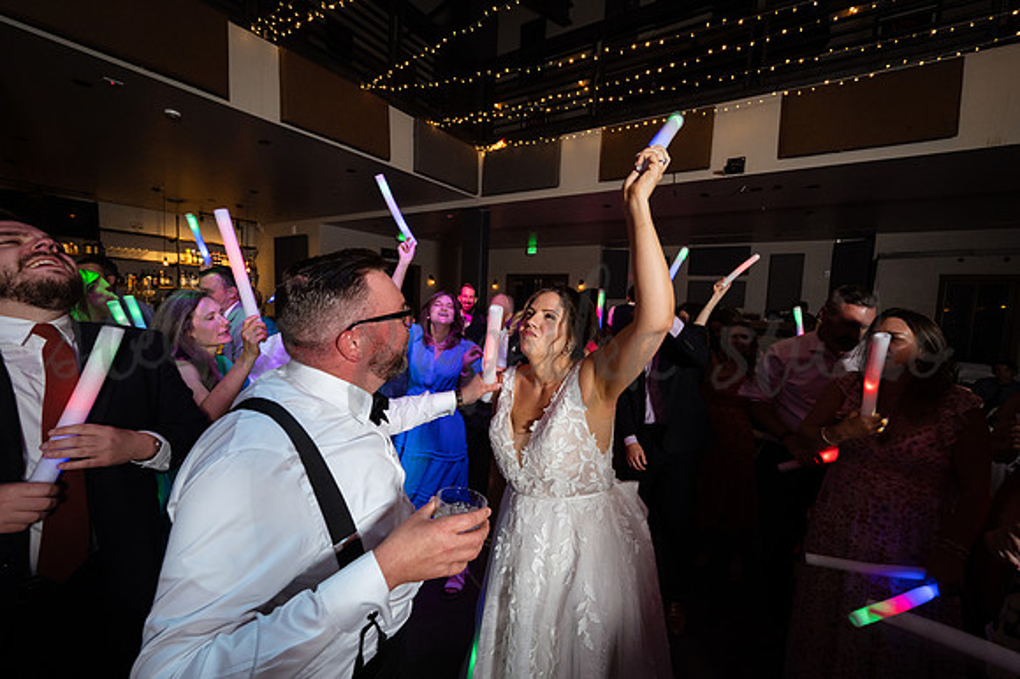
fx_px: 417
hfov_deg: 101.5
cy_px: 340
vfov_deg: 78.3
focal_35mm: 15
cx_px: 510
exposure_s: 1/60
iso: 3200
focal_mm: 14
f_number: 6.3
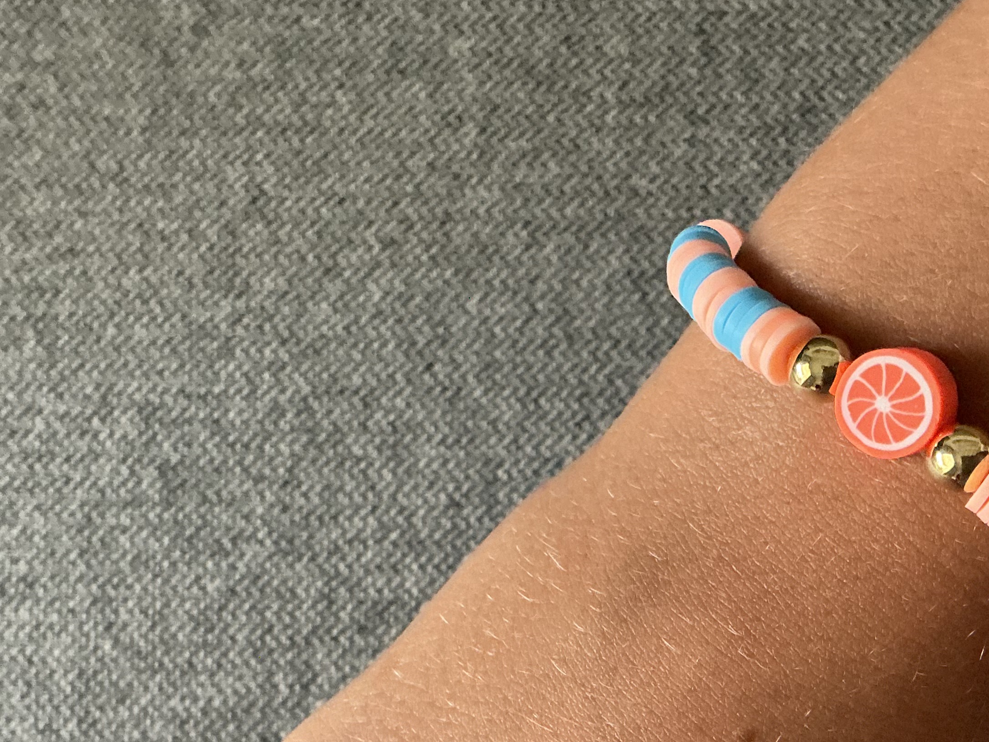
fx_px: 1486
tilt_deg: -86.6
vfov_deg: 27.2
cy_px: 651
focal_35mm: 52
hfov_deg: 36.5
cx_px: 656
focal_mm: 3
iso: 250
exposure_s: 1/60
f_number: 1.8
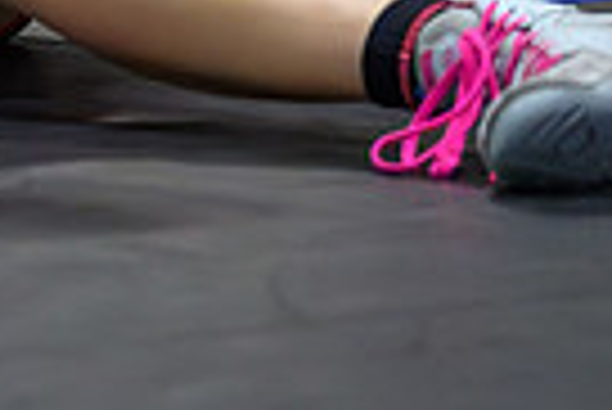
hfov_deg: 3.5
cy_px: -86
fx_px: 9904
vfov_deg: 2.4
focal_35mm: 582
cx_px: -712
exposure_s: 1/800
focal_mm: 96
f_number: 2.8
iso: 10000
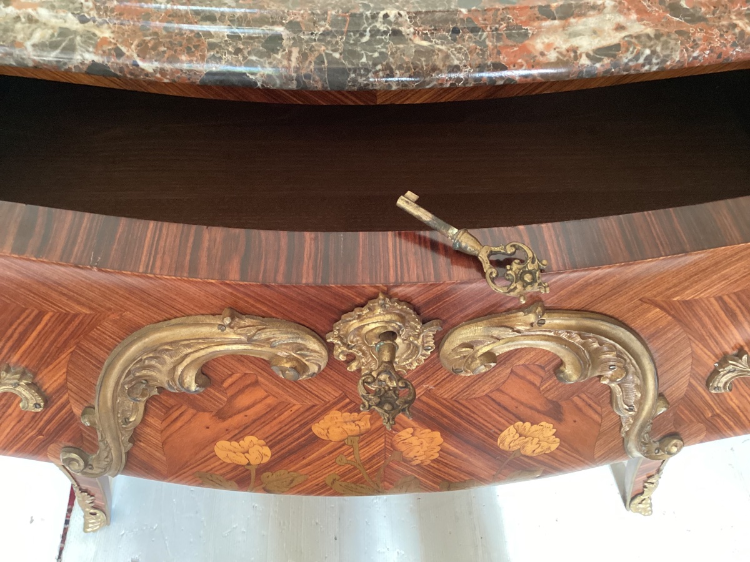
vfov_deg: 45.4
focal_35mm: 31
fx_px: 672
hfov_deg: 58.4
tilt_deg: -52.2
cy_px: 281
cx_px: 375
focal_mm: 3.3
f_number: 2.4
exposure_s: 1/40
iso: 320
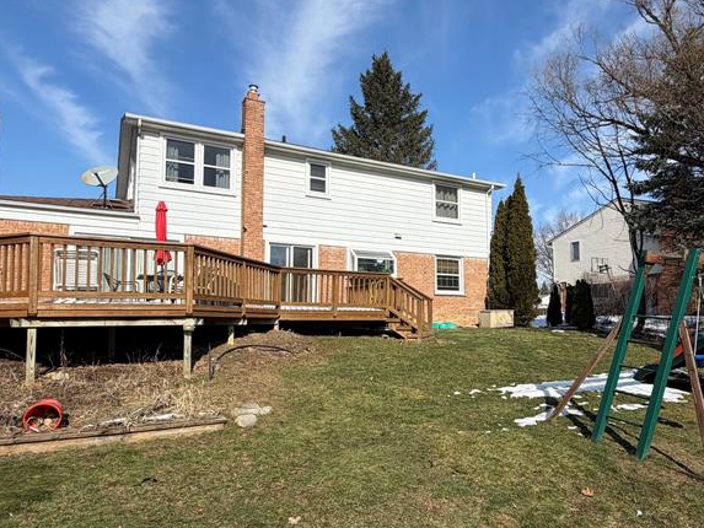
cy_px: 289
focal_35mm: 25
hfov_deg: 68.7
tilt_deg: +5.7
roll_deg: +1.4
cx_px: 420
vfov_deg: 54.8
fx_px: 509
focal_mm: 2.22
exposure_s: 1/970
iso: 20
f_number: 2.2
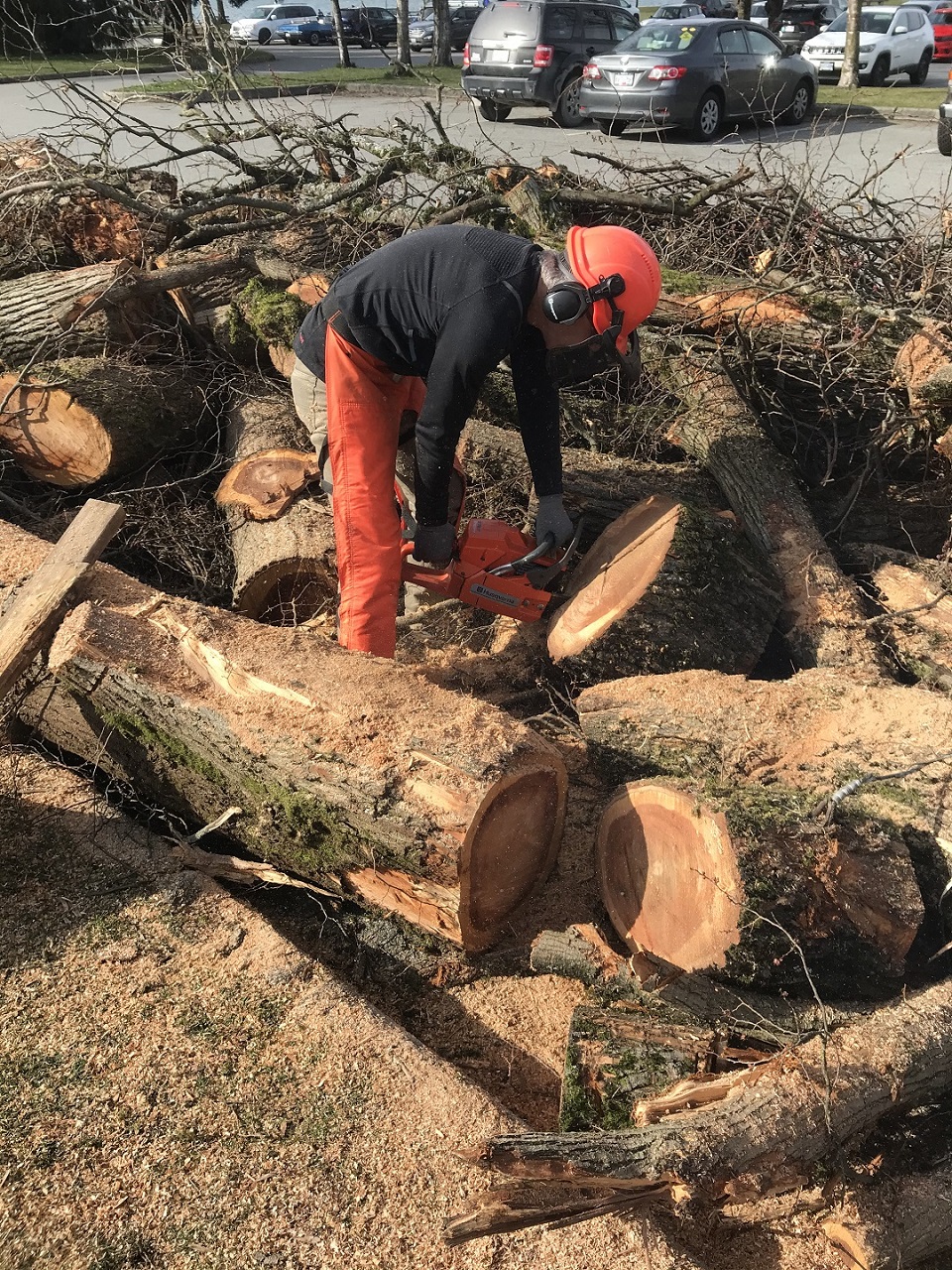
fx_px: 1027
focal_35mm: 28
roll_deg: +2.7
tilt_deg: -32.2
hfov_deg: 49.7
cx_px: 476
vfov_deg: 63.4
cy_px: 635
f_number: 1.8
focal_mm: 3.99
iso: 20
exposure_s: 1/1330
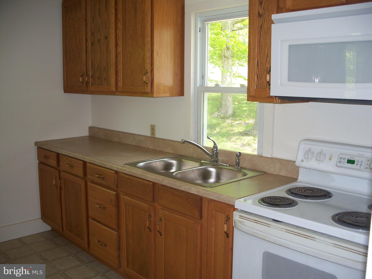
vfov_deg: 38.7
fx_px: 398
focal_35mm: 37
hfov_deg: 50.1
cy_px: 140
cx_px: 186
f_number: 2.8
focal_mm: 7.8
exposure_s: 1/60
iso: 125
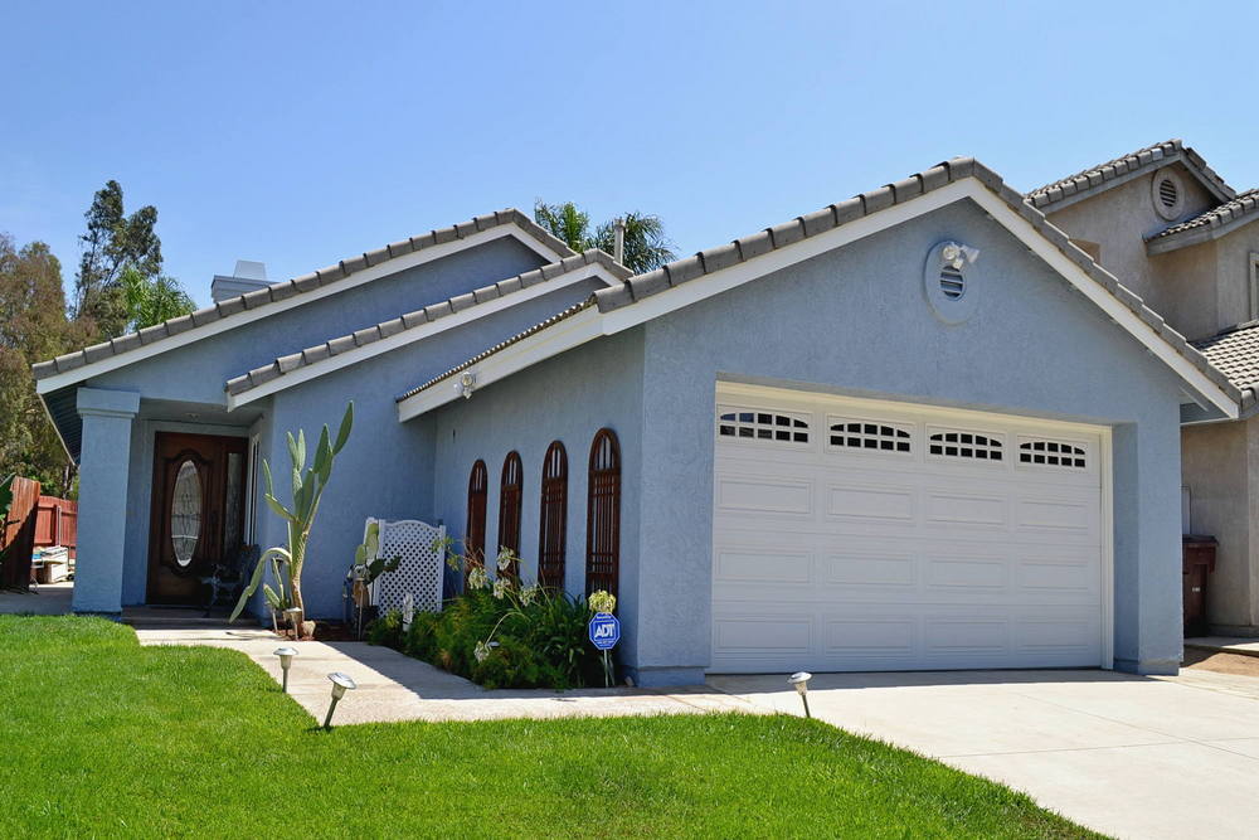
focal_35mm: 33
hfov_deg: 57.2
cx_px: 630
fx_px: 1154
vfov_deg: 40.0
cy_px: 420
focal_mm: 22
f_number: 8
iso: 100
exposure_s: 1/250
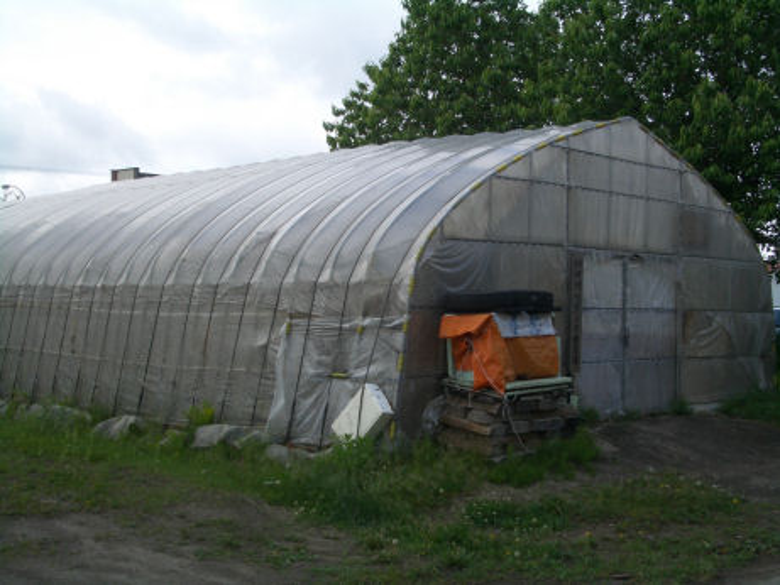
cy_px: 292
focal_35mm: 49
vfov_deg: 29.7
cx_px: 390
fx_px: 1104
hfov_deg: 38.9
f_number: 5
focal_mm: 8.2
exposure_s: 1/320
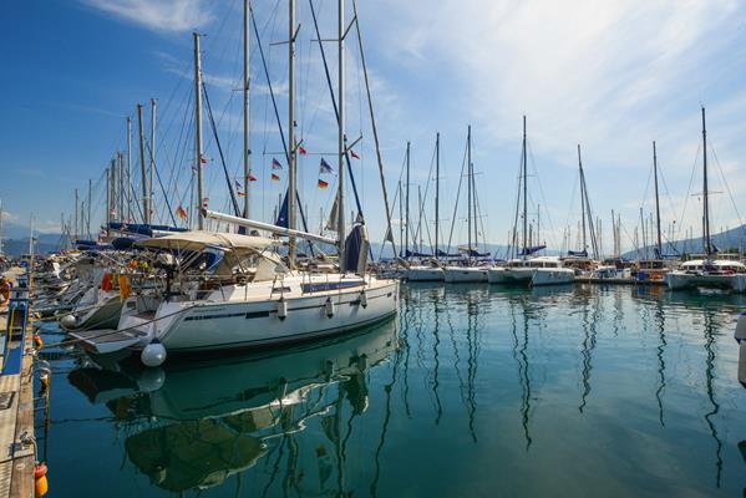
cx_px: 373
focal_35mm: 17
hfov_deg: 93.2
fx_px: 352
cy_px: 249
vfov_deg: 70.5
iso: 1000
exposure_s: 1/1250
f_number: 18
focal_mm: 17
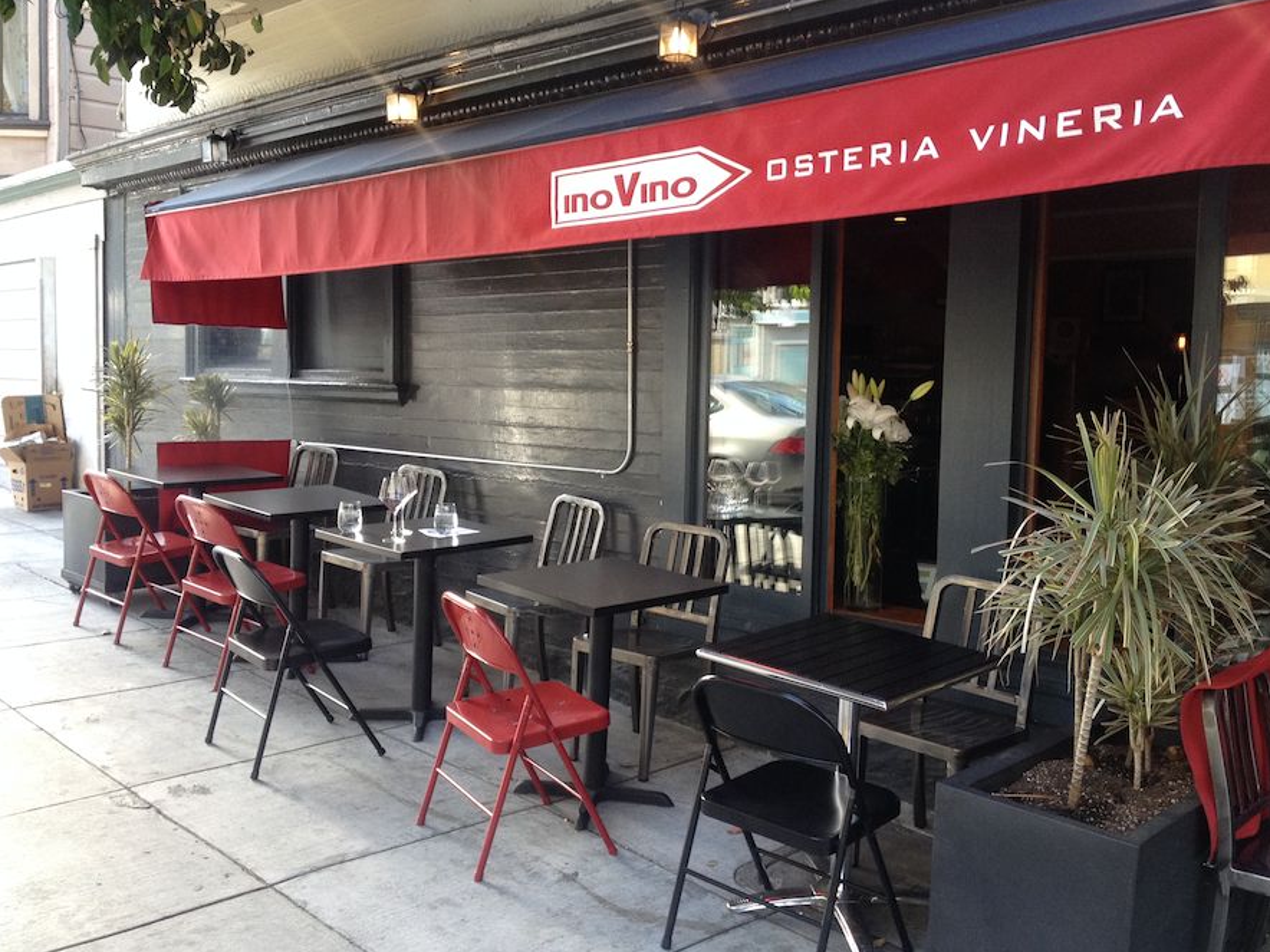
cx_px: 655
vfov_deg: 37.7
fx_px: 1394
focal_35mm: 38
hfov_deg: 49.0
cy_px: 482
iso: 100
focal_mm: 4.28
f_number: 2.4
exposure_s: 1/120
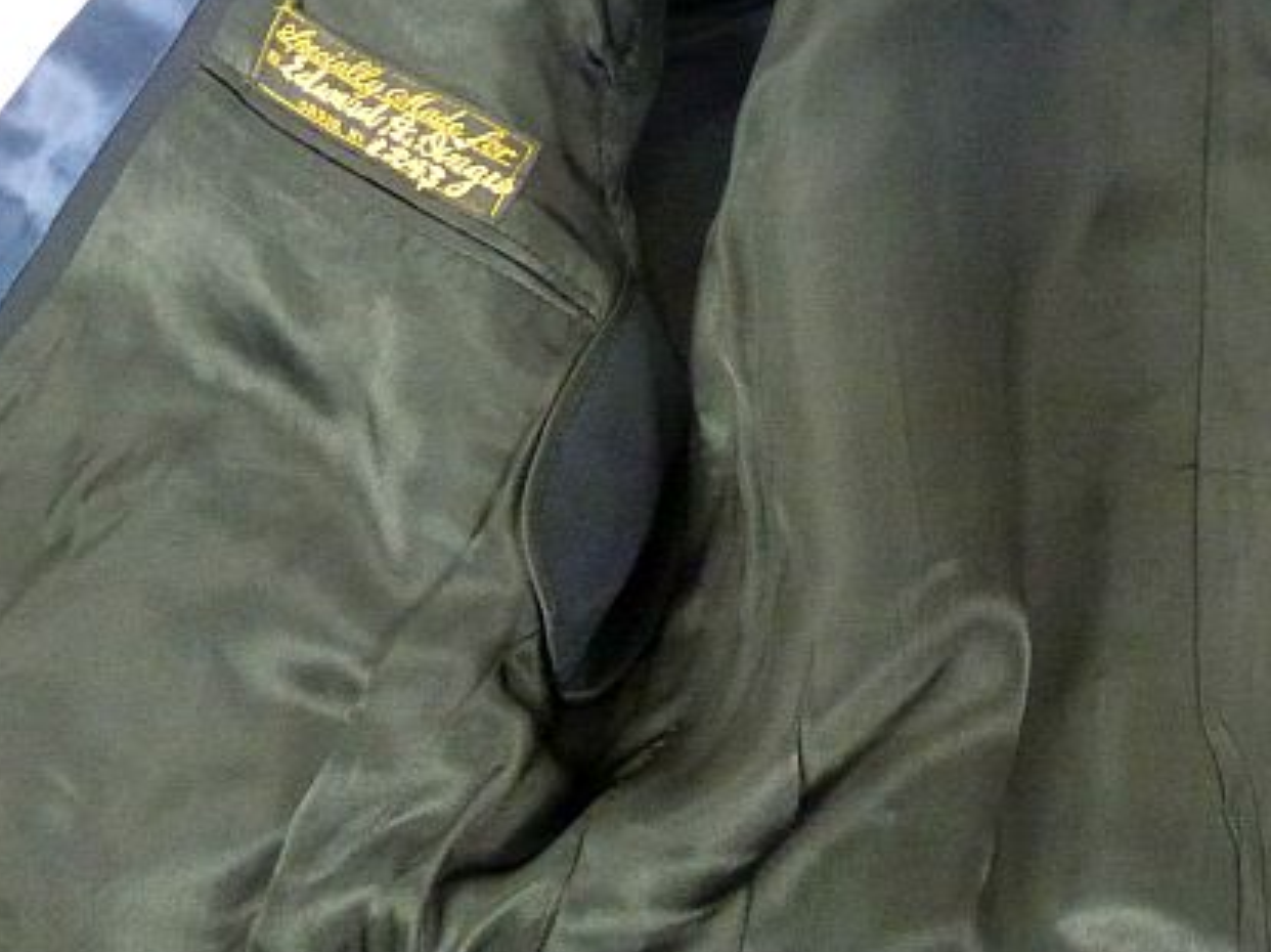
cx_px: 1179
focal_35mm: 58
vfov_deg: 24.7
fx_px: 2128
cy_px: 154
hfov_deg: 31.5
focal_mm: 5.4
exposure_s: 1/50
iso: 800
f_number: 3.5
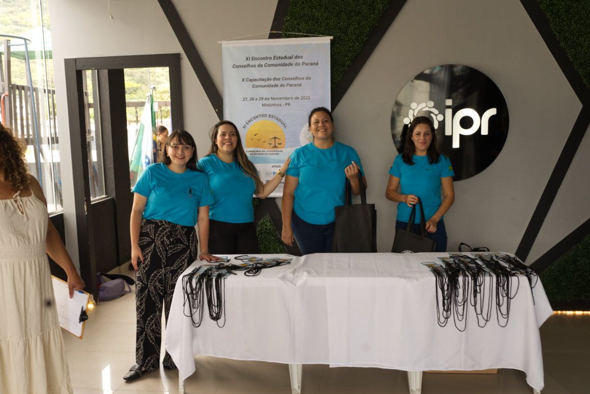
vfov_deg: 36.0
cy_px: 201
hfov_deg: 51.9
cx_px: 294
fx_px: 607
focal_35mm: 37
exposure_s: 1/100
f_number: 6.3
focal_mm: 35
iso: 800
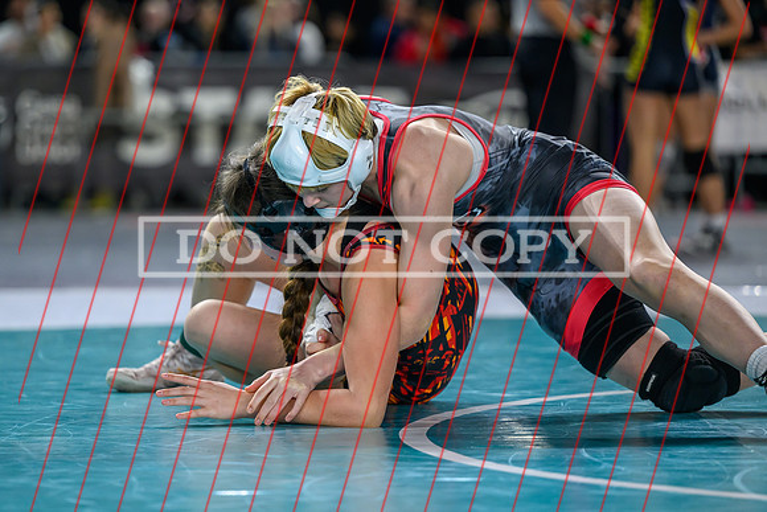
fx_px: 3512
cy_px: 233
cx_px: 339
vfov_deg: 8.3
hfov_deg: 12.5
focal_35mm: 165
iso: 2000
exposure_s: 1/800
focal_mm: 145
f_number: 2.8
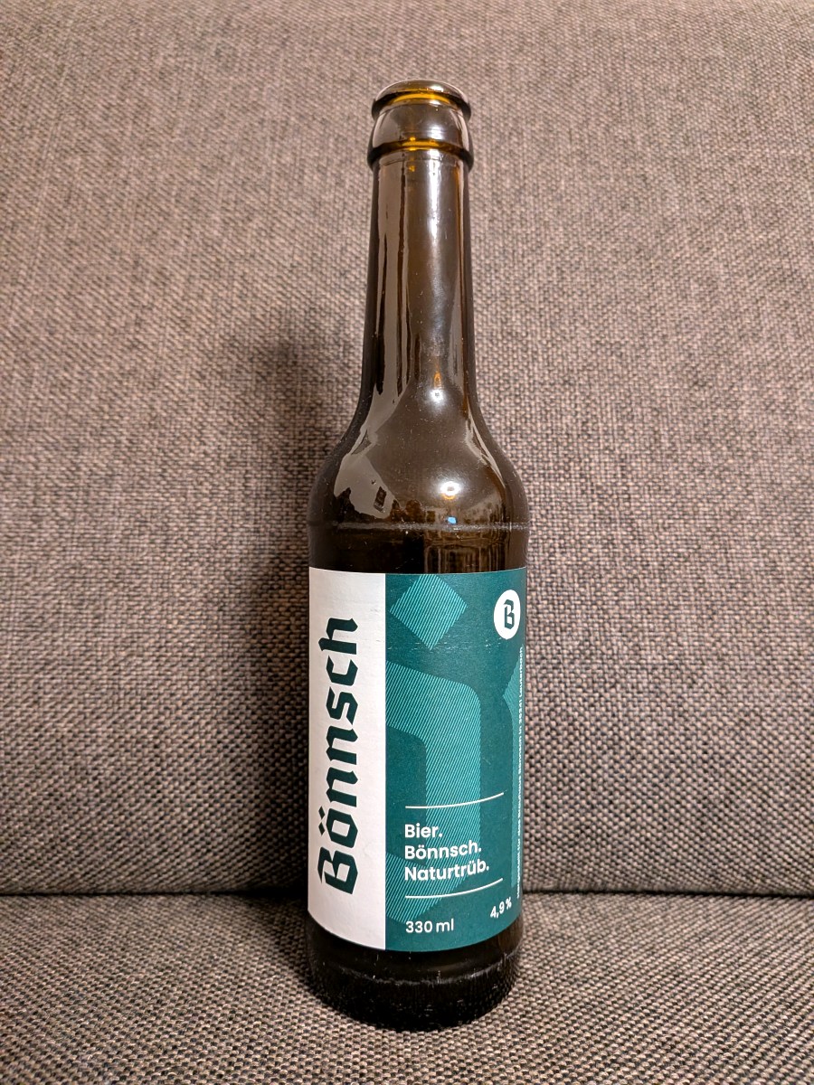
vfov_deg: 71.6
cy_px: 542
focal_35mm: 24
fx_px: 752
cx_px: 407
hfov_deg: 56.8
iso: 154
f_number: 1.7
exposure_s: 1/100
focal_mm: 4.53
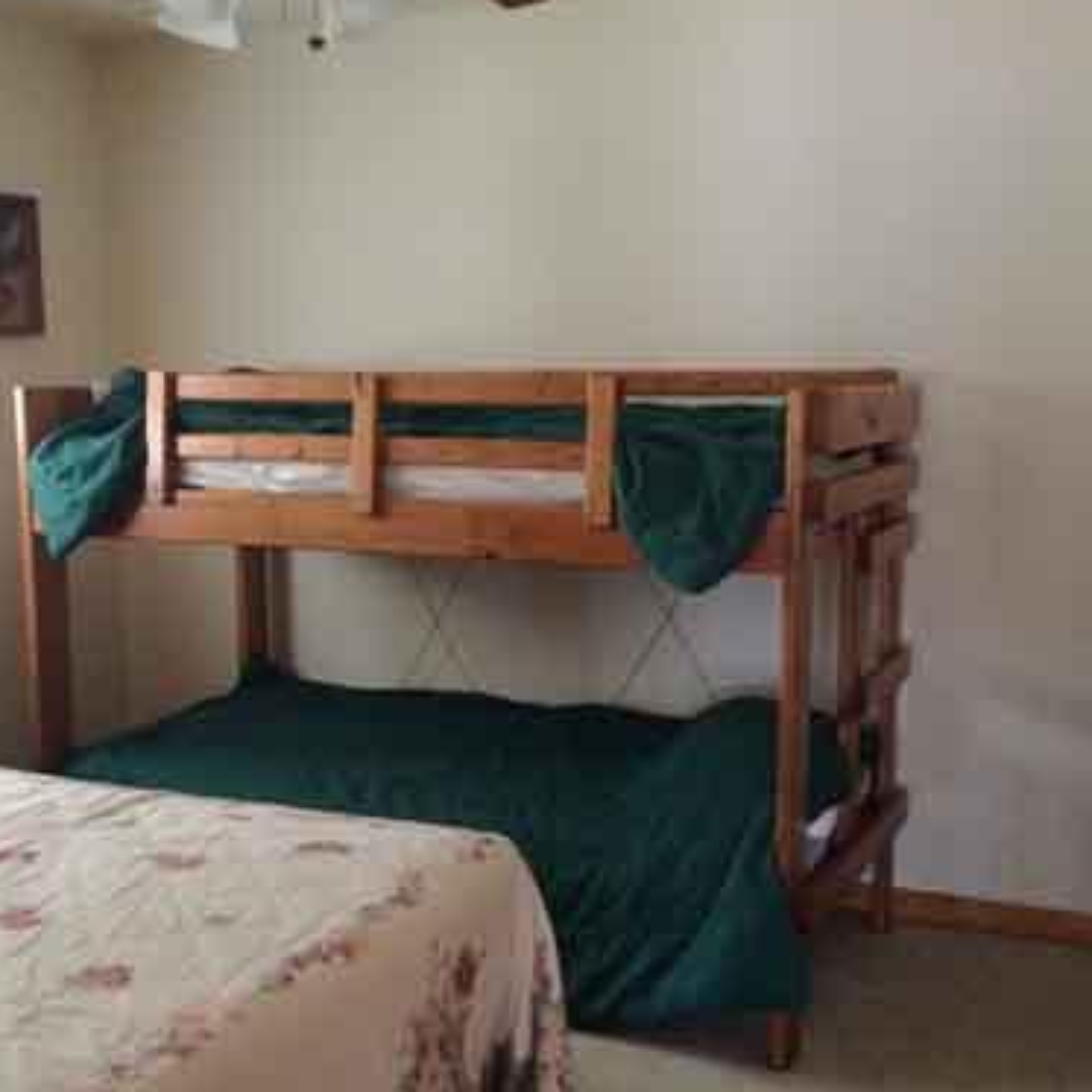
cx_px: 486
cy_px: 629
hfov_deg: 38.3
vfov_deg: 38.3
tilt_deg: -8.8
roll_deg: +0.7
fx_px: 1570
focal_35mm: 44
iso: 400
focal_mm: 4.15
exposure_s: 1/15
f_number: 2.2
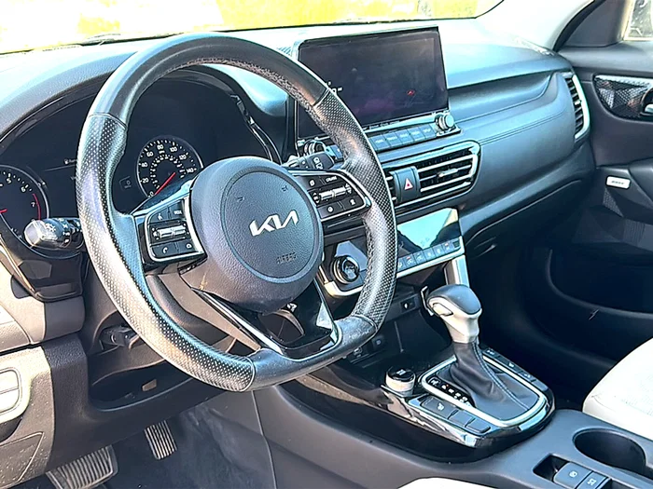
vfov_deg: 37.7
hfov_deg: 49.0
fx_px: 717
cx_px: 326
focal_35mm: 38
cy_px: 244
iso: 125
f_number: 1.78
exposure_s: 1/264
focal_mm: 6.86
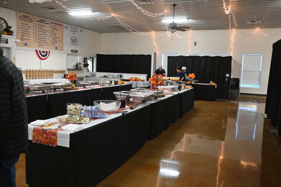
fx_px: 234
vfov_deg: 43.5
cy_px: 94
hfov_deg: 62.0
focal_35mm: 30
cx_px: 140
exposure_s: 1/125
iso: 2800
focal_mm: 30
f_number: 4
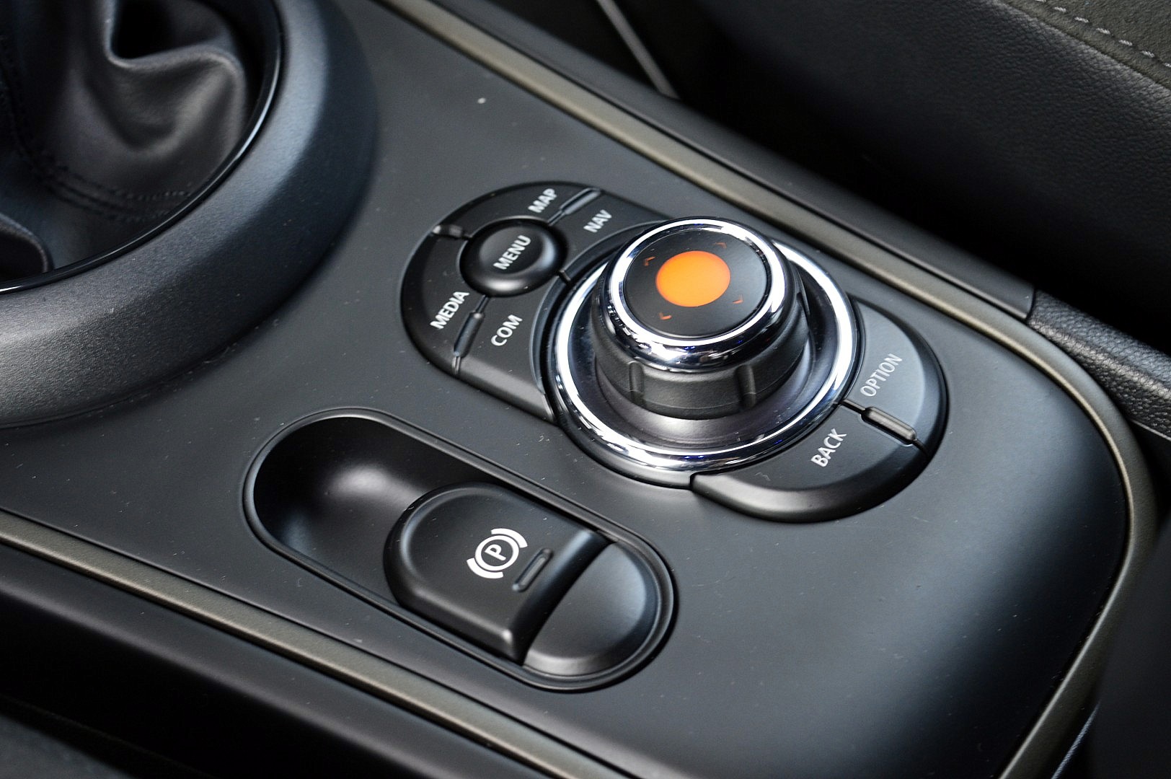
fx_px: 2340
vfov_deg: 18.9
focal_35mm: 72
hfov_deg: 28.1
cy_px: 390
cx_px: 586
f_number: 5.3
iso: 800
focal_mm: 48
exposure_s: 1/30
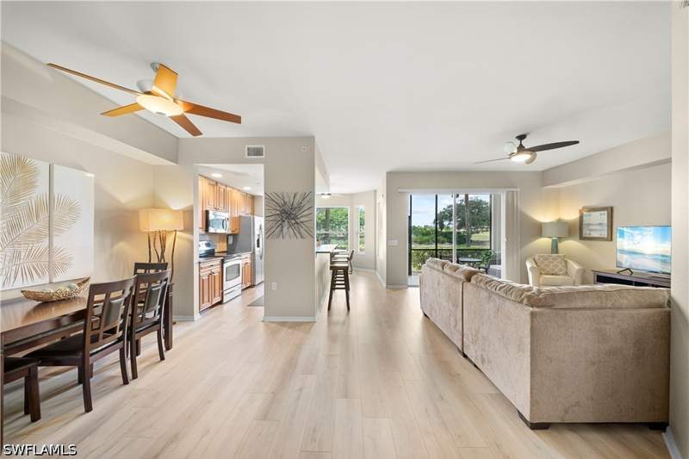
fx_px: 230
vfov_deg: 90.0
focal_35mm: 12
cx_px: 344
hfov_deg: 112.6
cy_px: 230
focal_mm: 12
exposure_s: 1/20
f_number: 11
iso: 2000
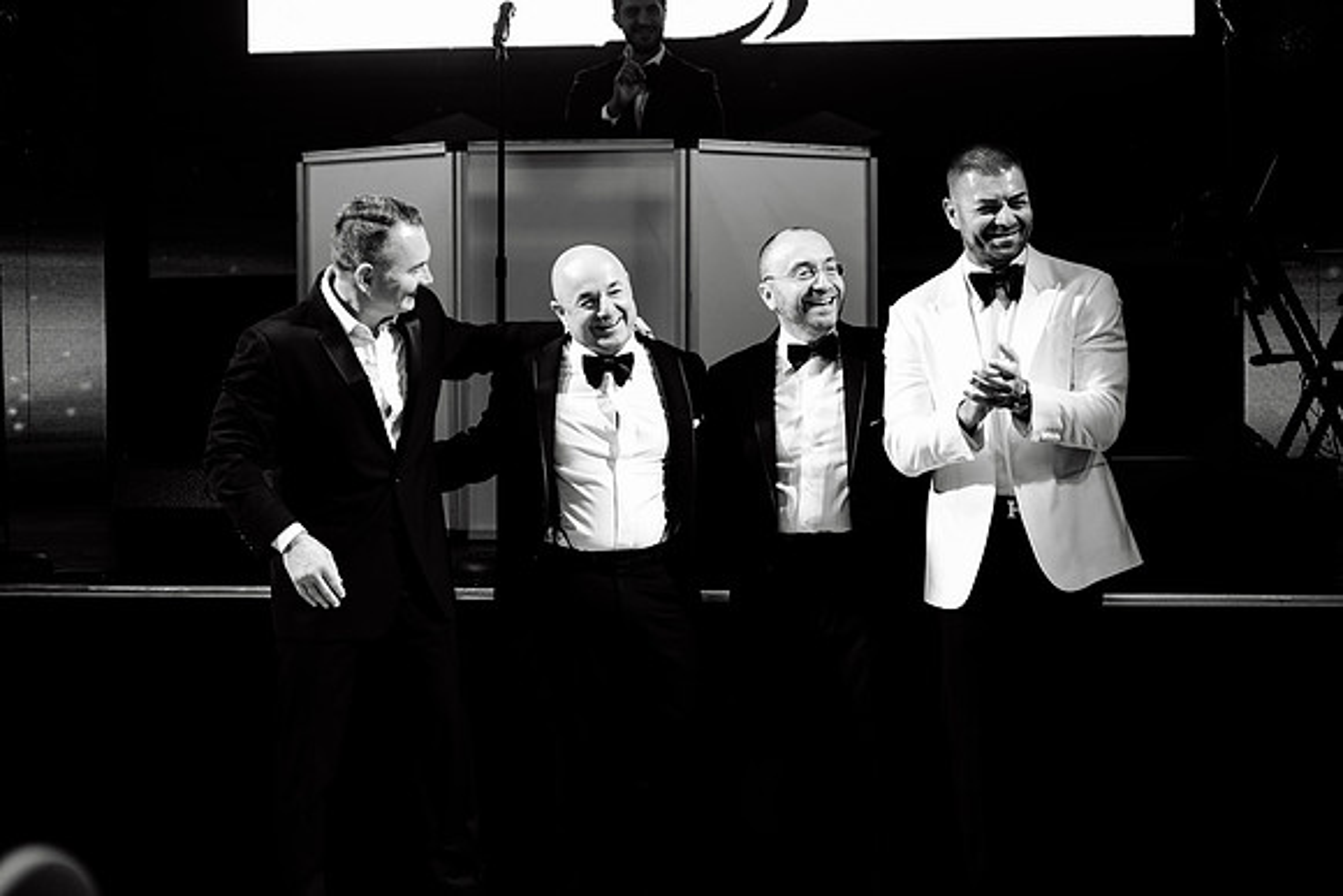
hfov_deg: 28.8
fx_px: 2612
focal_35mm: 70
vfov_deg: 19.5
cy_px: 448
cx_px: 672
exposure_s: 1/200
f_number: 2.8
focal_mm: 70
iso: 2000
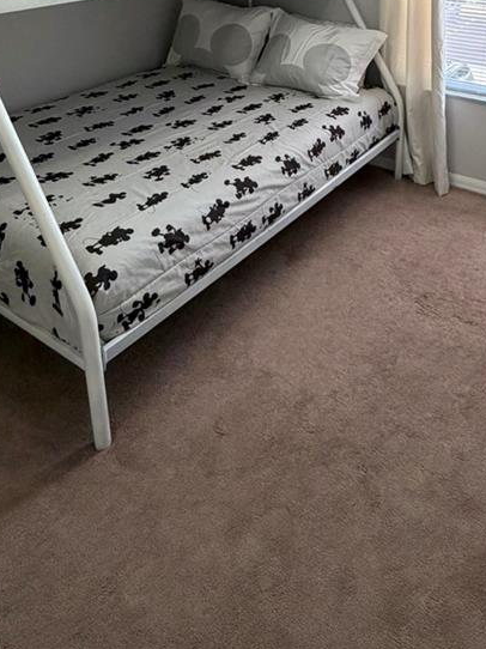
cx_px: 311
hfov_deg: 44.9
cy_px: 49
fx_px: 581
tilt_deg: -14.2
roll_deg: -0.1
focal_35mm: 31
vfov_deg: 50.8
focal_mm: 2.22
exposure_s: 1/120
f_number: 2.2
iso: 320
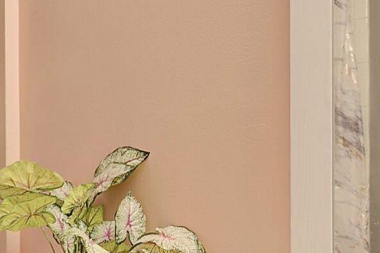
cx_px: -39
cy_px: 170
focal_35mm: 76
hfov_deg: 24.8
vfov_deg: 17.9
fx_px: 802
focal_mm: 10
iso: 100
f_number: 8
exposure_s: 1/8
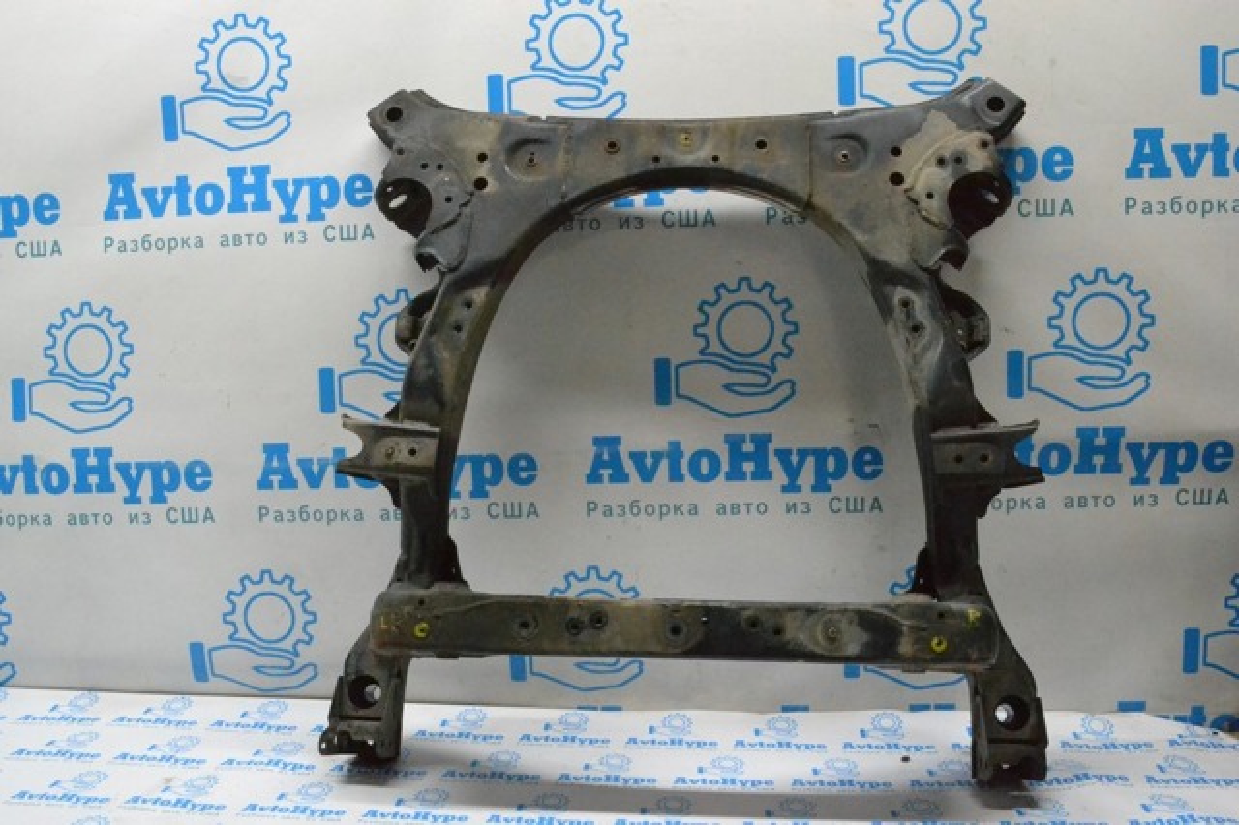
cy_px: 412
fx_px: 1135
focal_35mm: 33
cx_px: 620
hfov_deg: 57.2
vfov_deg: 39.9
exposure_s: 1/160
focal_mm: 22
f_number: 13
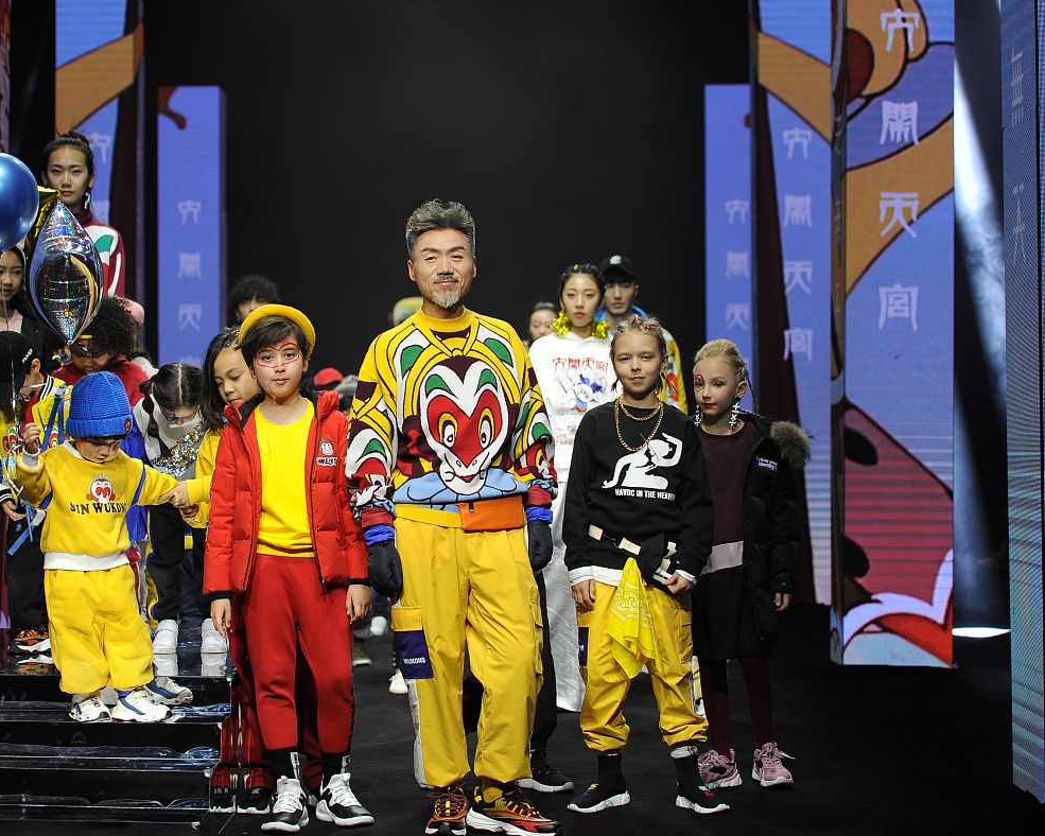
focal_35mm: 80
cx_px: 464
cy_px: 419
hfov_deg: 23.8
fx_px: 2474
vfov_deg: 19.2
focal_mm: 70
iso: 640
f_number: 3.2
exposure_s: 1/200
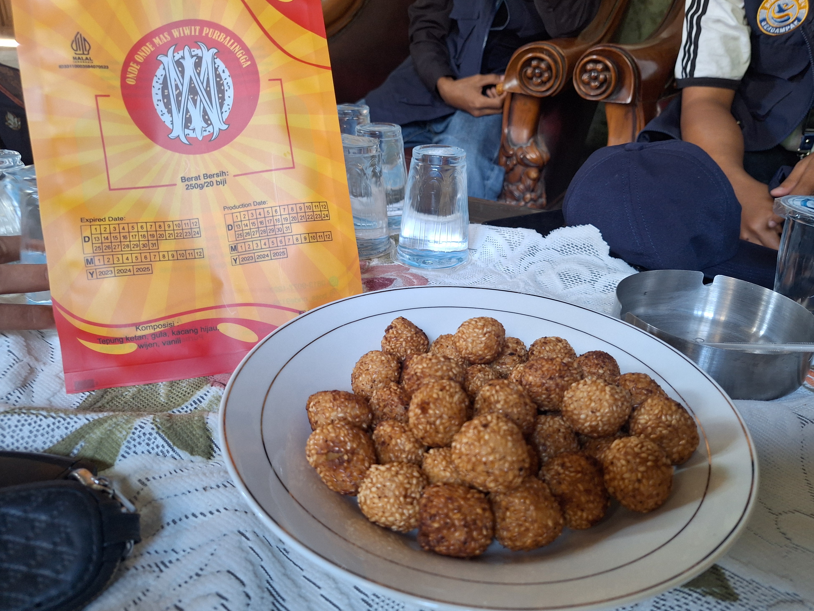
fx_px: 564
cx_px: 412
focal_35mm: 24
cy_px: 295
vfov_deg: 56.8
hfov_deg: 71.6
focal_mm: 5.54
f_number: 1.8
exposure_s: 1/33
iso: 200
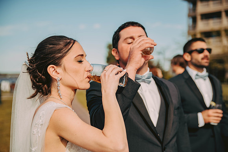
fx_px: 329
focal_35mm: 52
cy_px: 76
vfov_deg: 26.0
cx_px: 114
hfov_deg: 38.2
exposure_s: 1/4000
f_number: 2.8
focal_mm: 52
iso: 500
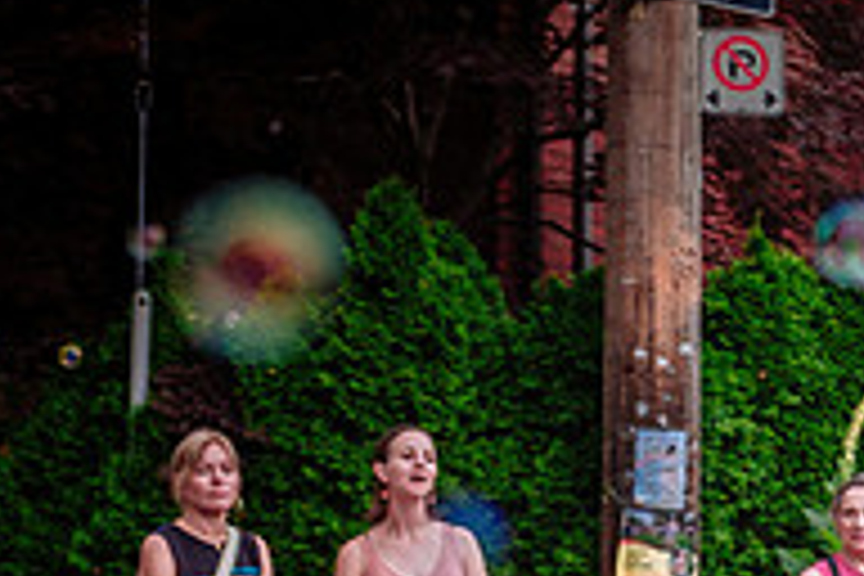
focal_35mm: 155
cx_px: 1191
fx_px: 3720
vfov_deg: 8.8
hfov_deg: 12.7
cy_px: 552
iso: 500
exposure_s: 1/320
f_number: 2.8
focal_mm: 33.2
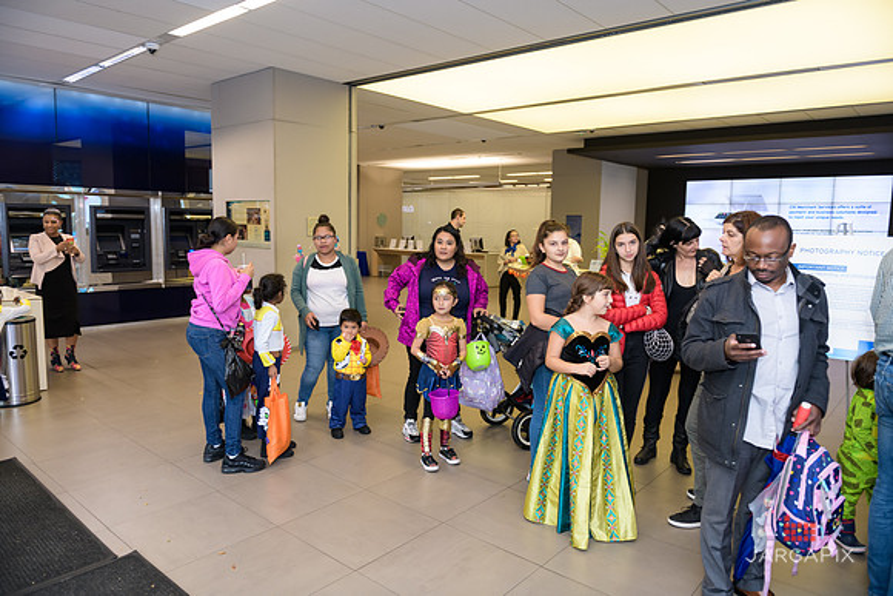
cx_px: 446
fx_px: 595
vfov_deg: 53.2
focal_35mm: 24
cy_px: 298
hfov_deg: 73.7
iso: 800
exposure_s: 1/125
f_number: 3.2
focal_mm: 24
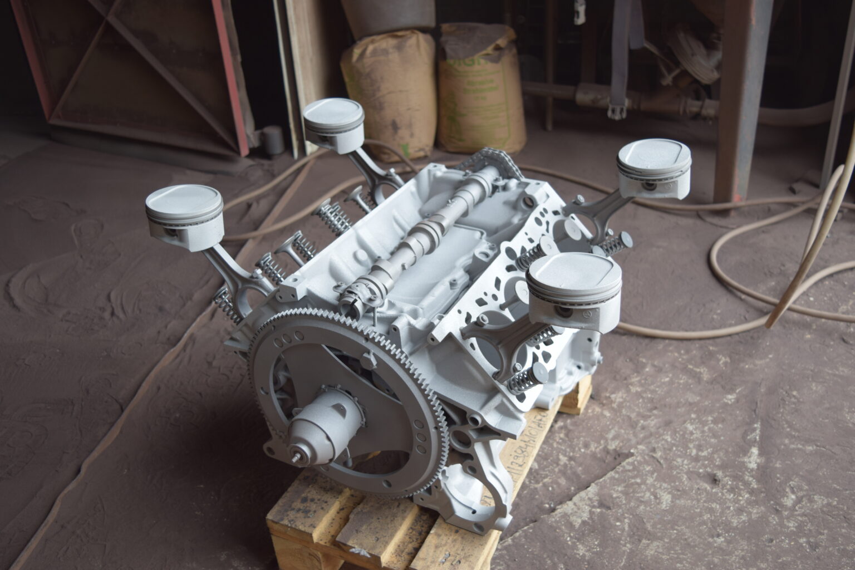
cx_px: 428
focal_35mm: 34
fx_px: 819
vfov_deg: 38.4
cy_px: 285
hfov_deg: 55.1
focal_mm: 23
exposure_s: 1/60
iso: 200
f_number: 3.8
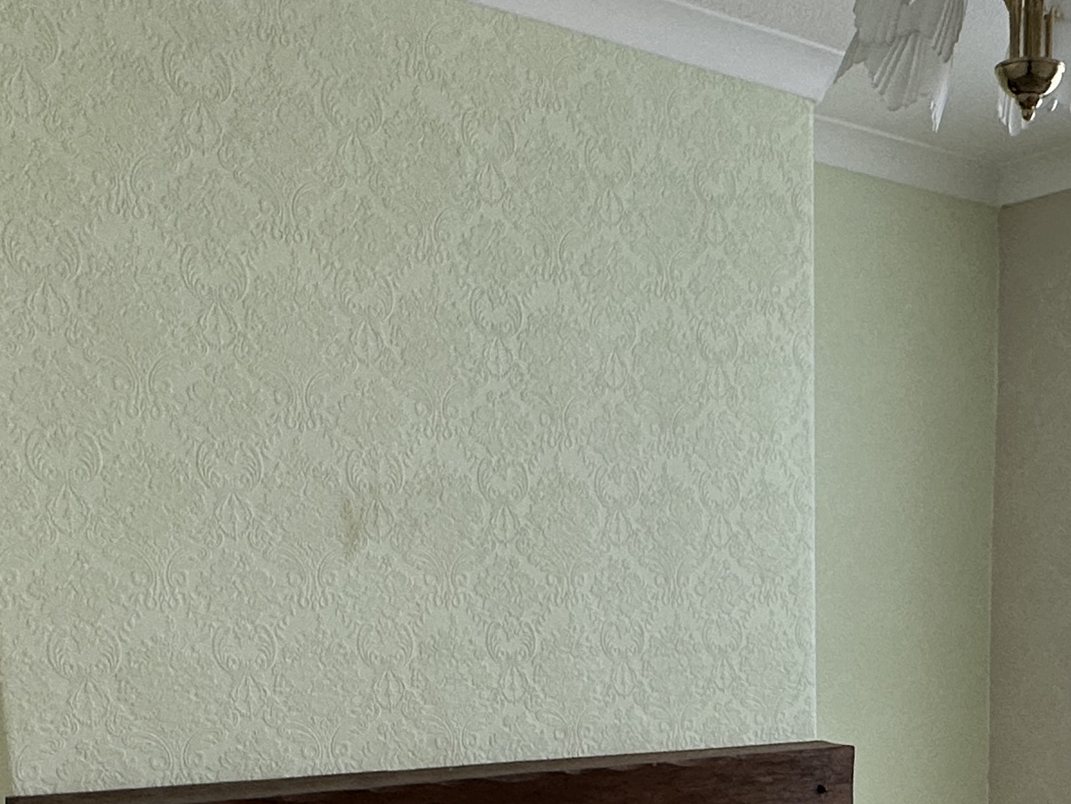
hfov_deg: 38.6
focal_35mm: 47
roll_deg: +0.1
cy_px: 874
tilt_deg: -10.2
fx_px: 1454
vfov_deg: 28.2
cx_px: 883
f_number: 2.2
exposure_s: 1/99
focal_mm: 2.22
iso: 100
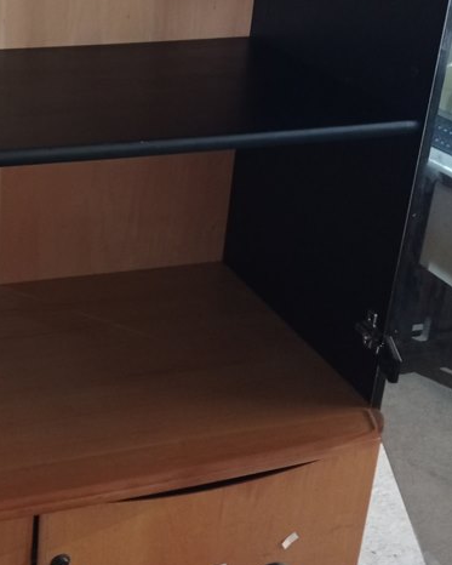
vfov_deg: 30.7
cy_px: 115
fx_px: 1003
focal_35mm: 60
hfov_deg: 24.2
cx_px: -6
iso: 789
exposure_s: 1/17.1
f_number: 1.79
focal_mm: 4.7
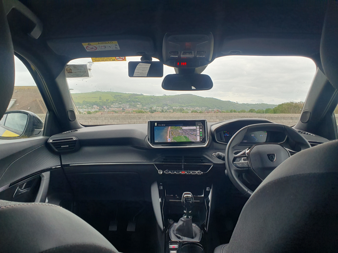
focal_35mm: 26
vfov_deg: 53.1
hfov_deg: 67.3
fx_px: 254
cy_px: 126
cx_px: 169
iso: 50
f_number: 2.4
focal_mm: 4.32
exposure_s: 1/370
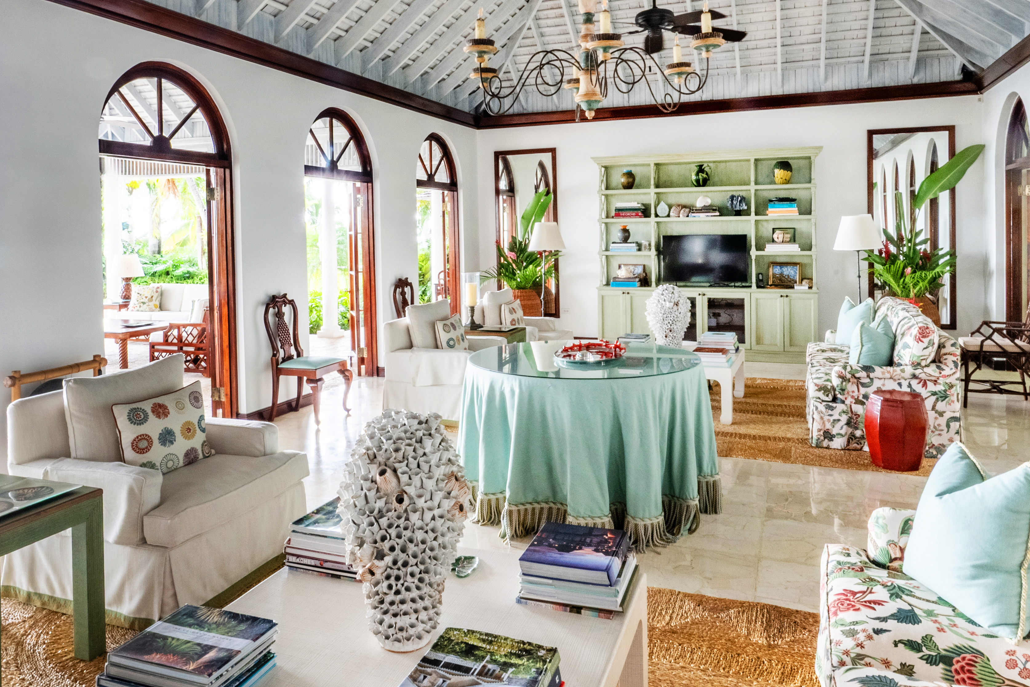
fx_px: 772
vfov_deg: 47.2
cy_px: 236
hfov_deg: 67.3
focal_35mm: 27
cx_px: 489
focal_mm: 15
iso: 1000
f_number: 22
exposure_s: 1/4
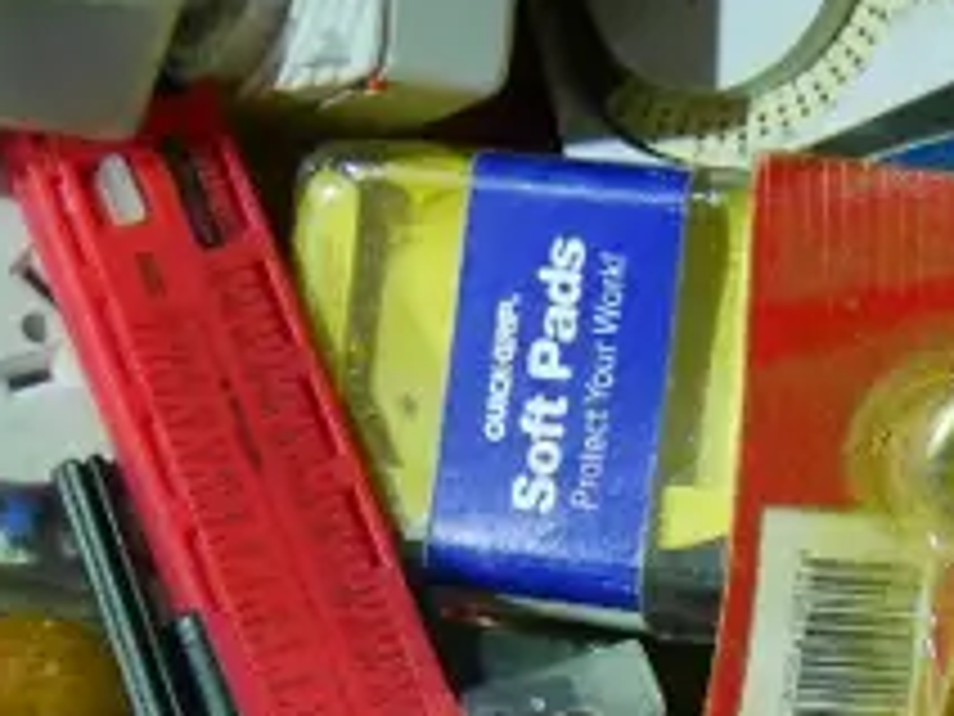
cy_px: 984
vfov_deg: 10.0
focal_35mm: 145
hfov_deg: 13.4
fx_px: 3996
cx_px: 981
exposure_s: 1/80
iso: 3200
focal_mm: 15
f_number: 4
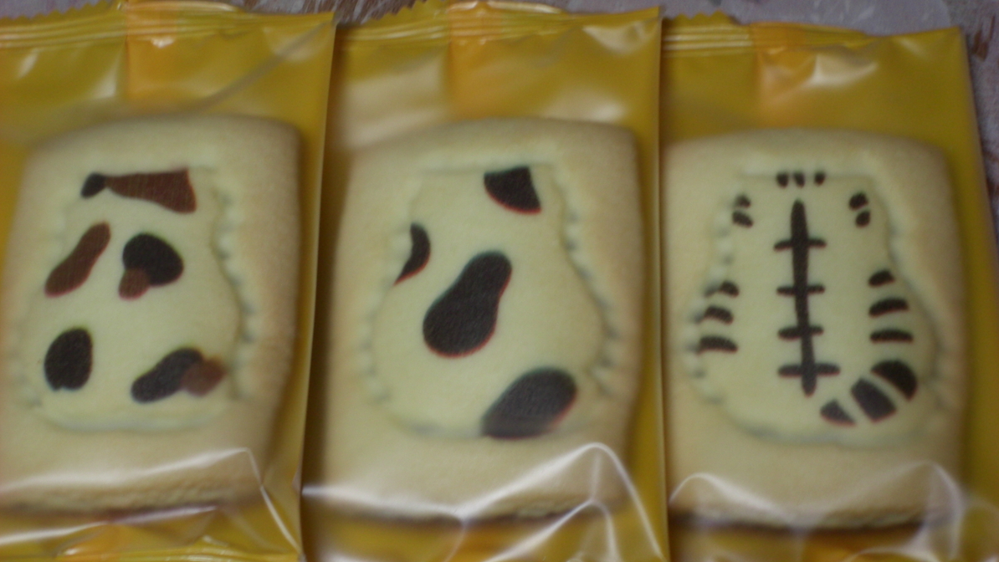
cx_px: 501
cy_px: 344
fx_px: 2755
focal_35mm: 104
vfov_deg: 11.6
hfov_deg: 20.6
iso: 200
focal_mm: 19.7
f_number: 4.8
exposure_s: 1/20
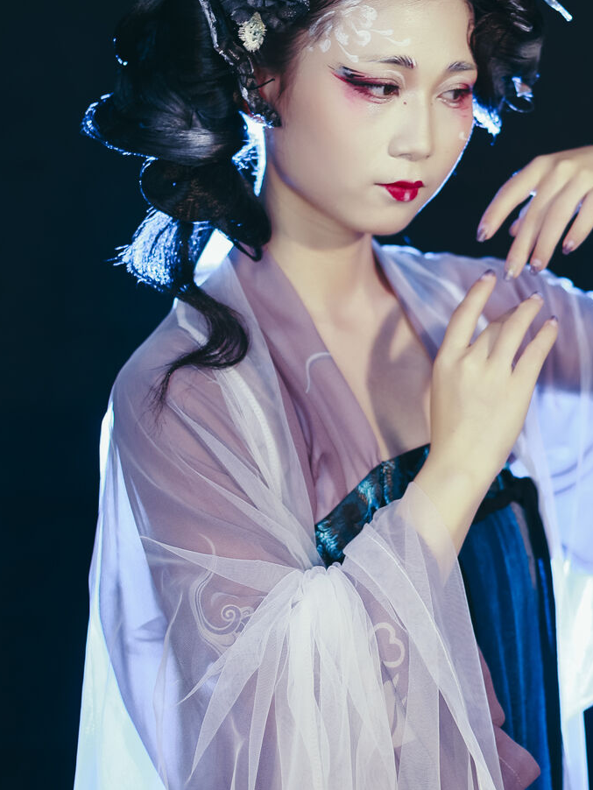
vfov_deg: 20.7
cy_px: 234
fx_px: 2146
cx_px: 436
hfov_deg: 15.7
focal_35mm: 94
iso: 320
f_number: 2
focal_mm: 50
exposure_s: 1/100
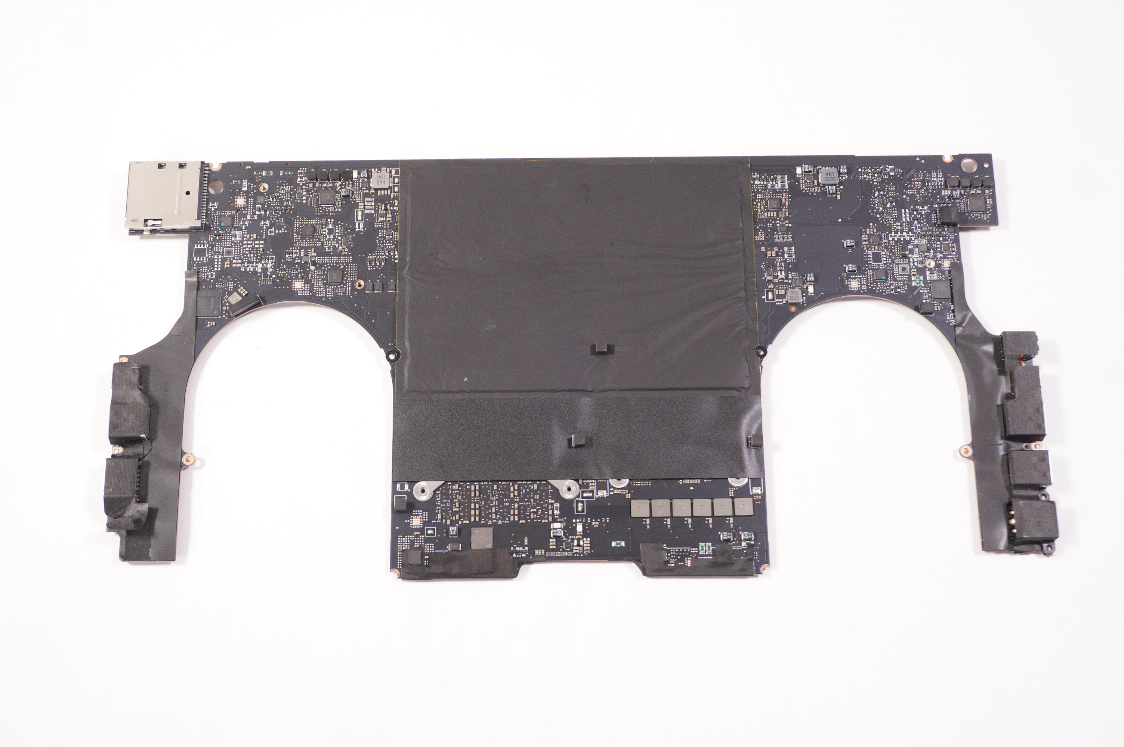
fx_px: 1591
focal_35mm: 51
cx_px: 562
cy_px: 374
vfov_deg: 26.4
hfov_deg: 38.9
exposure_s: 1/200
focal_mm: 34
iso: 1250
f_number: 6.3
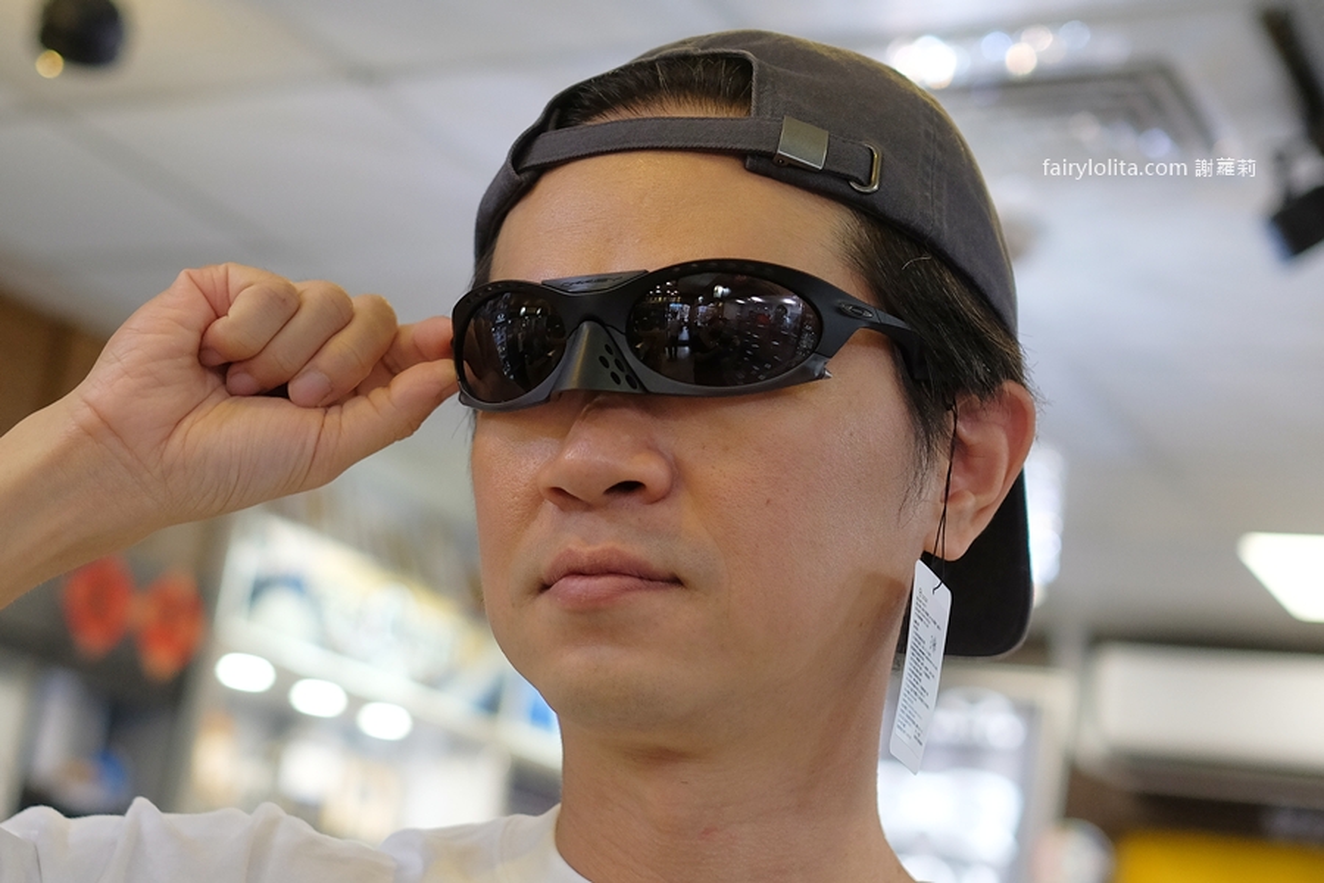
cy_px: 442
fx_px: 1287
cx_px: 662
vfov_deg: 37.9
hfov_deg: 54.4
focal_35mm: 35
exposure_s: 1/170
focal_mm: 23
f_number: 1.8
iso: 640
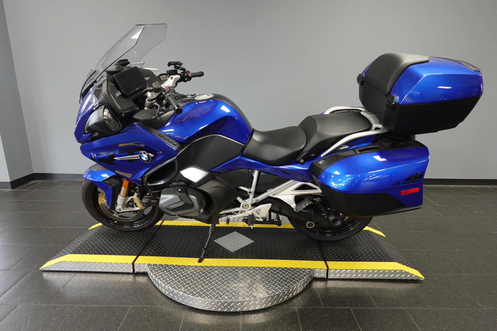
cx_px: 248
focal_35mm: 20
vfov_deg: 61.9
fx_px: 276
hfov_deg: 84.0
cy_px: 166
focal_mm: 7.6
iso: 800
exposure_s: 1/80
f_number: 2
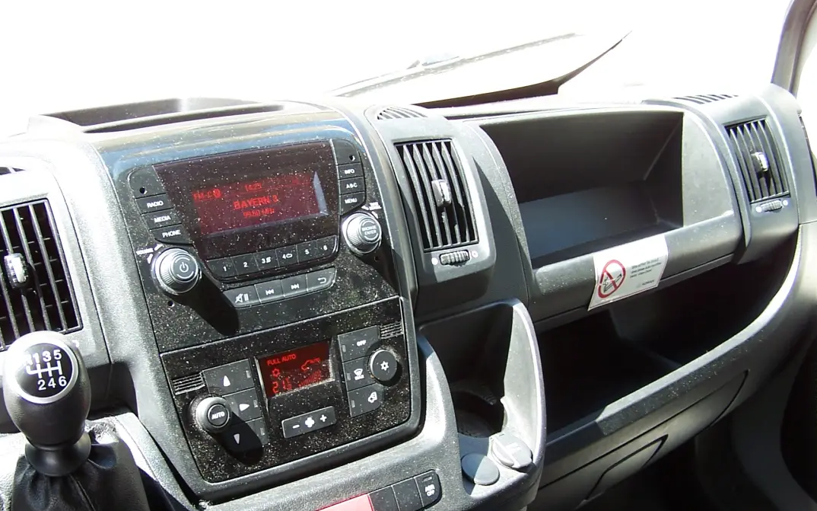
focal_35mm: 48
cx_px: 341
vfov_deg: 26.7
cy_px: 329
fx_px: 1069
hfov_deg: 41.7
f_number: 2.8
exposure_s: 1/45
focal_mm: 6.3
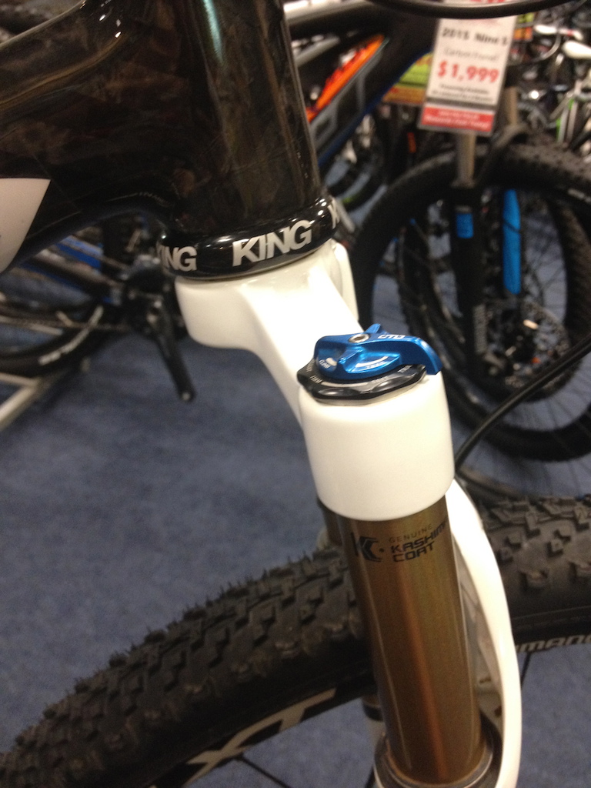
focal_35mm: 35
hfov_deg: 40.7
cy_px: 394
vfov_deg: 52.6
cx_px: 296
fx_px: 797
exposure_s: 1/20
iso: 250
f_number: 2.4
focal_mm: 4.28
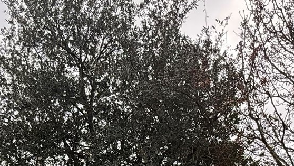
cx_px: 136
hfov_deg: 37.2
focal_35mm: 56
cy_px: 309
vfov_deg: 17.1
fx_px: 437
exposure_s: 1/631
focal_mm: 2.22
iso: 64
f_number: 2.2
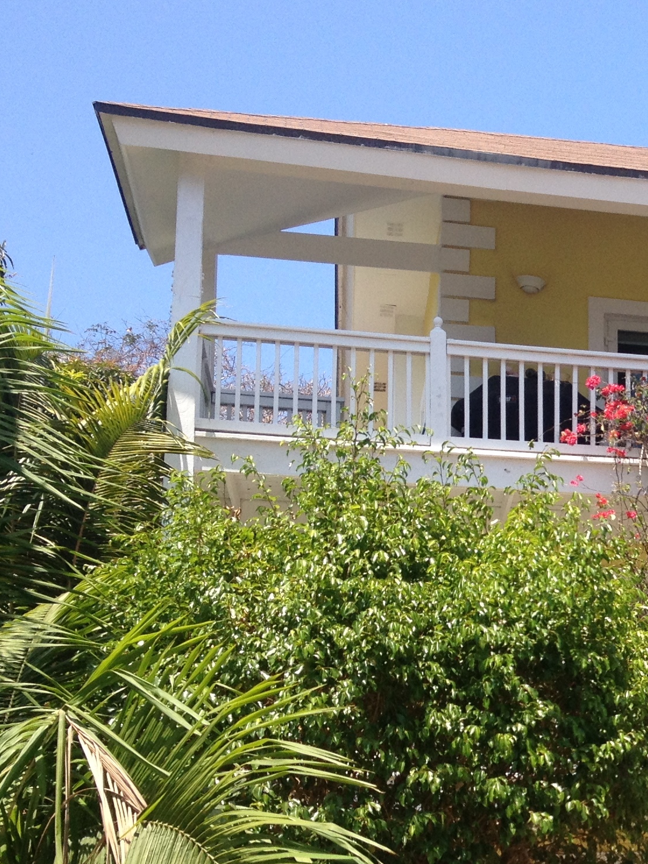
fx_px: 1922
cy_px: 658
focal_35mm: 77
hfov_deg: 17.7
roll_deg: +1.7
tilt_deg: +7.2
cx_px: 881
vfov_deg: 25.0
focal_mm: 4.28
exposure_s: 1/1104
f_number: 2.4
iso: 50
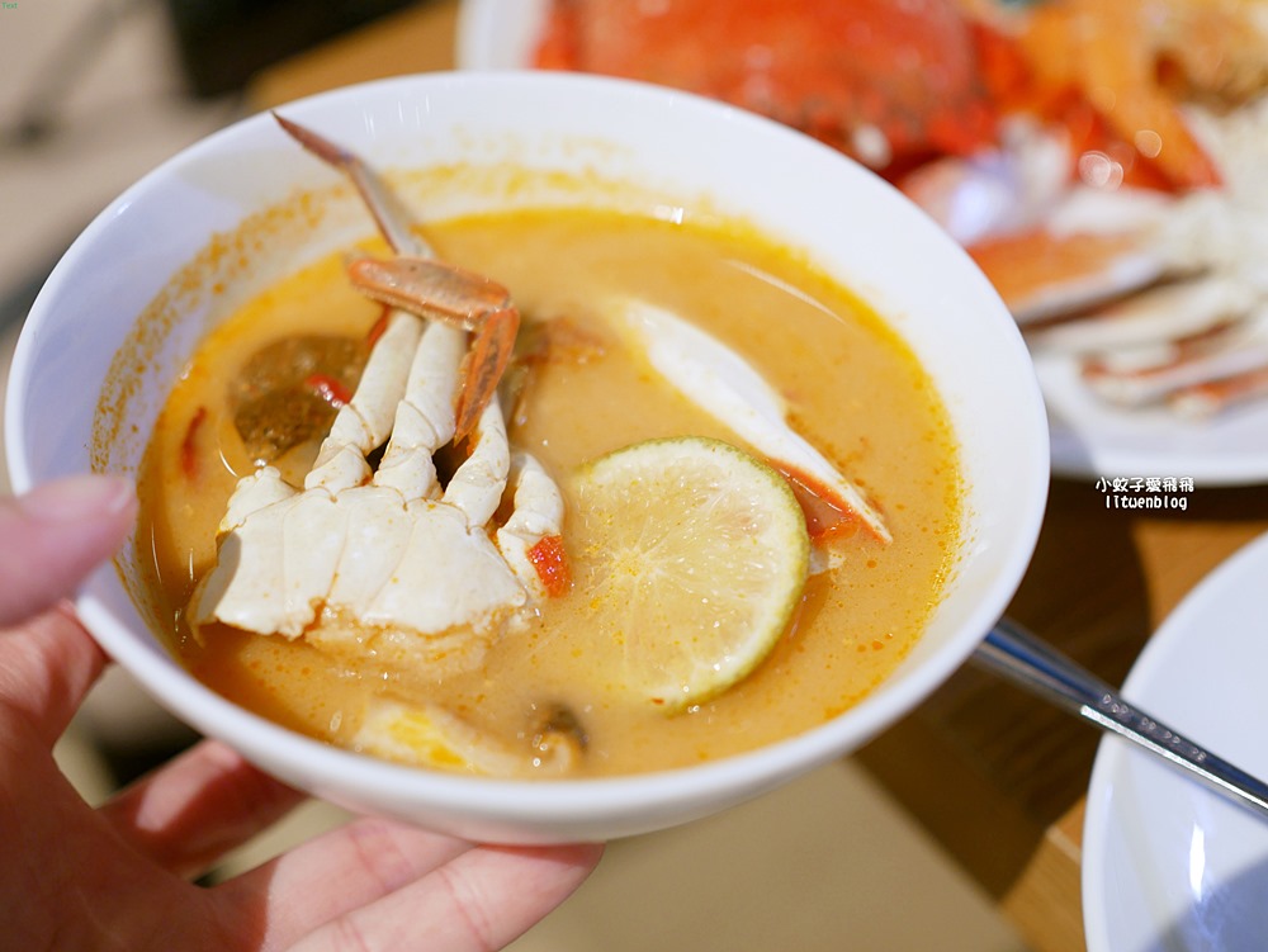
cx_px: 634
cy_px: 476
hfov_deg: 38.2
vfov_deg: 29.1
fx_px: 1832
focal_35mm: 50
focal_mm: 25
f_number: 1.8
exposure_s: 1/60
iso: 250
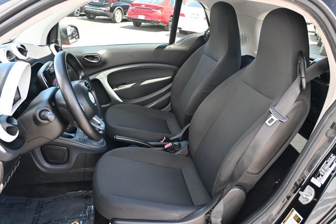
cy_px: 112
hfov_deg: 63.2
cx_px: 168
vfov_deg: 44.6
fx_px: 273
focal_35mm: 29
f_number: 3.8
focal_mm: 19.5
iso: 560
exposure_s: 1/125
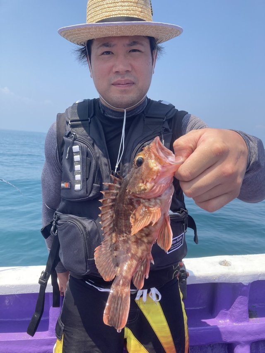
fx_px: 286
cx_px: 132
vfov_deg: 63.5
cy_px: 176
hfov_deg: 49.7
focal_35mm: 28
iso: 20
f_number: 1.8
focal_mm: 3.99
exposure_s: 1/1116
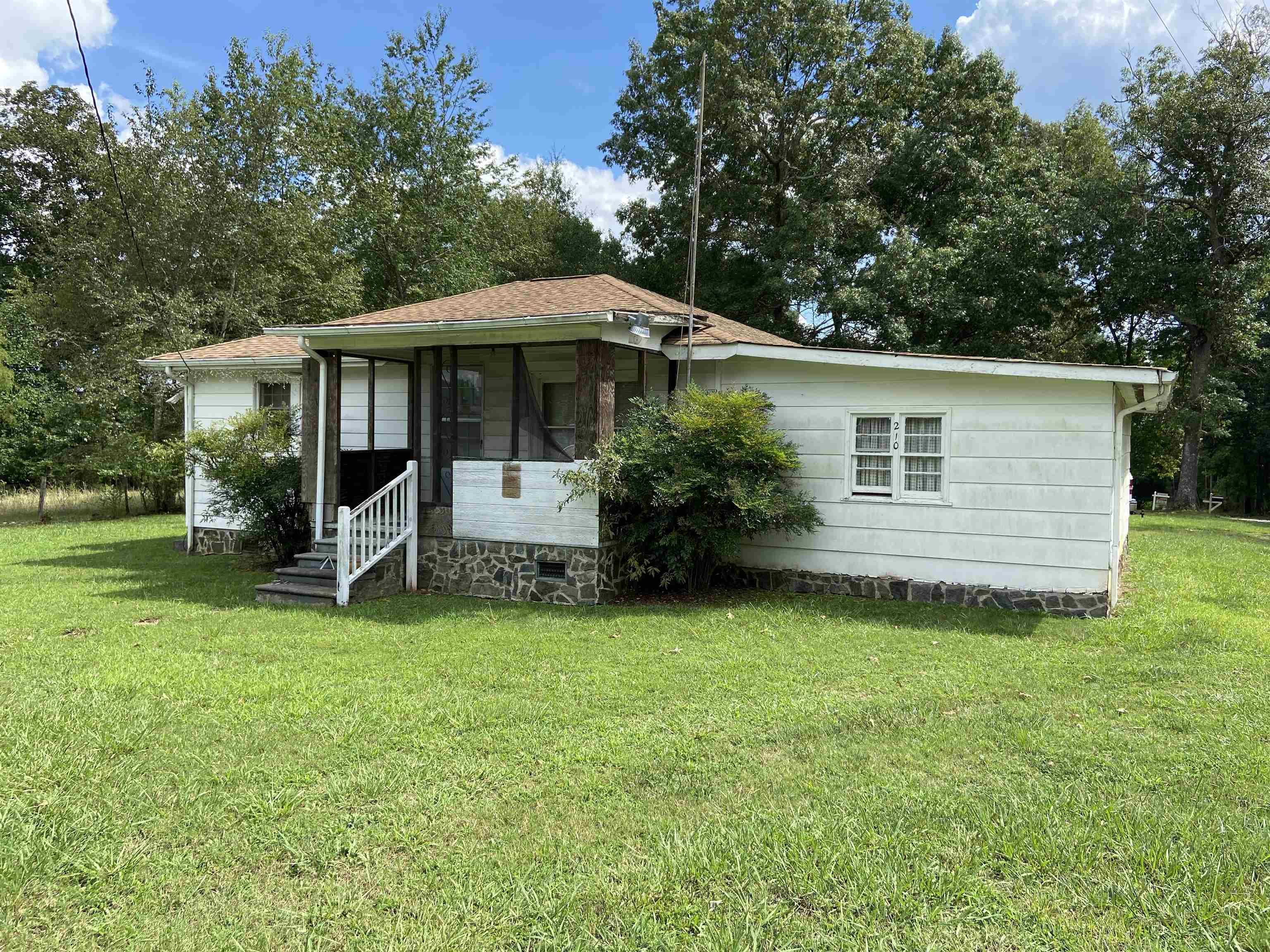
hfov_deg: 67.3
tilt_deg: -1.6
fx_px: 954
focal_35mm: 26
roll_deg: -1.1
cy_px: 476
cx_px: 635
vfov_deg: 53.1
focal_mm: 4.25
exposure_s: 1/1218
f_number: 1.8
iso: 32
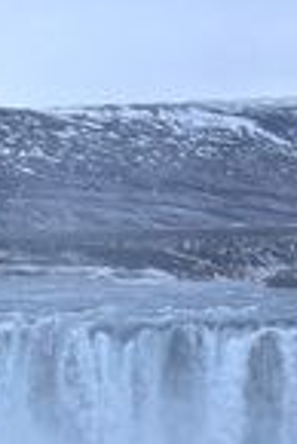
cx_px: 55
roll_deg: +1.2
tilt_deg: -7.4
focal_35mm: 110
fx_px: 1358
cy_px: 404
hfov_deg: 12.4
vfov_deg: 18.3
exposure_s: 1/121
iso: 100
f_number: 1.78
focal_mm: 6.86
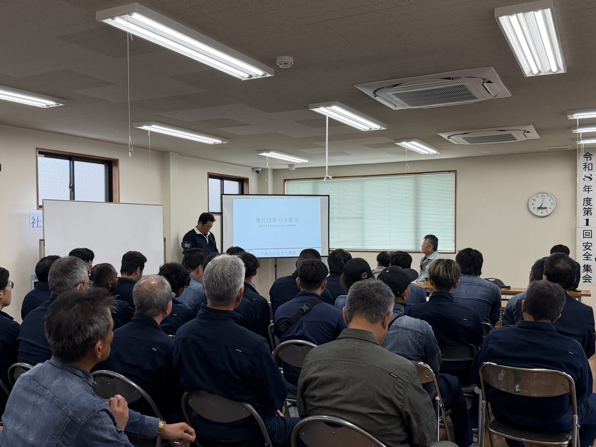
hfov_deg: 55.4
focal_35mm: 33
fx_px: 568
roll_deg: +0.3
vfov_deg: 42.9
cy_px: 239
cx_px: 296
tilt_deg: -1.8
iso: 200
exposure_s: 1/233
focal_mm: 6.76
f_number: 1.78
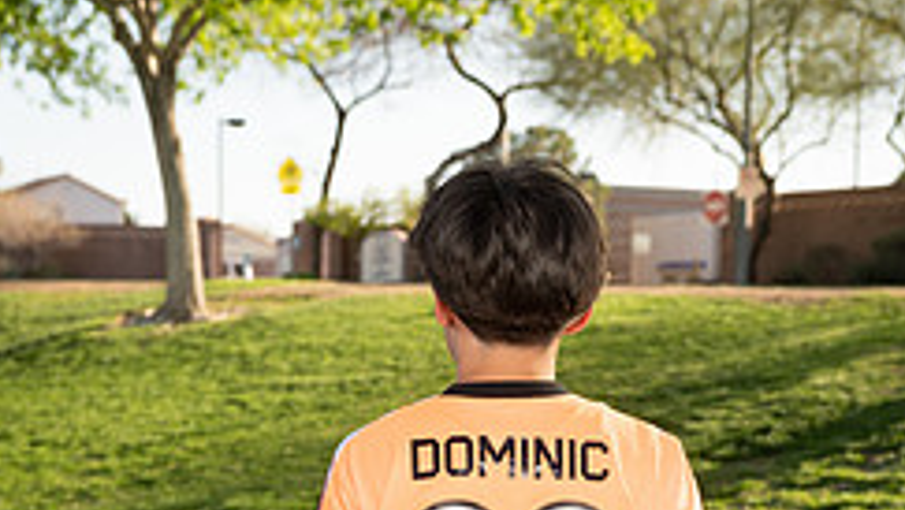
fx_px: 2233
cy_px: 812
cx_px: 493
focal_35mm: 93
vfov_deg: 12.3
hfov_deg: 22.9
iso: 100
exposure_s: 1/250
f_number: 4
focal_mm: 48
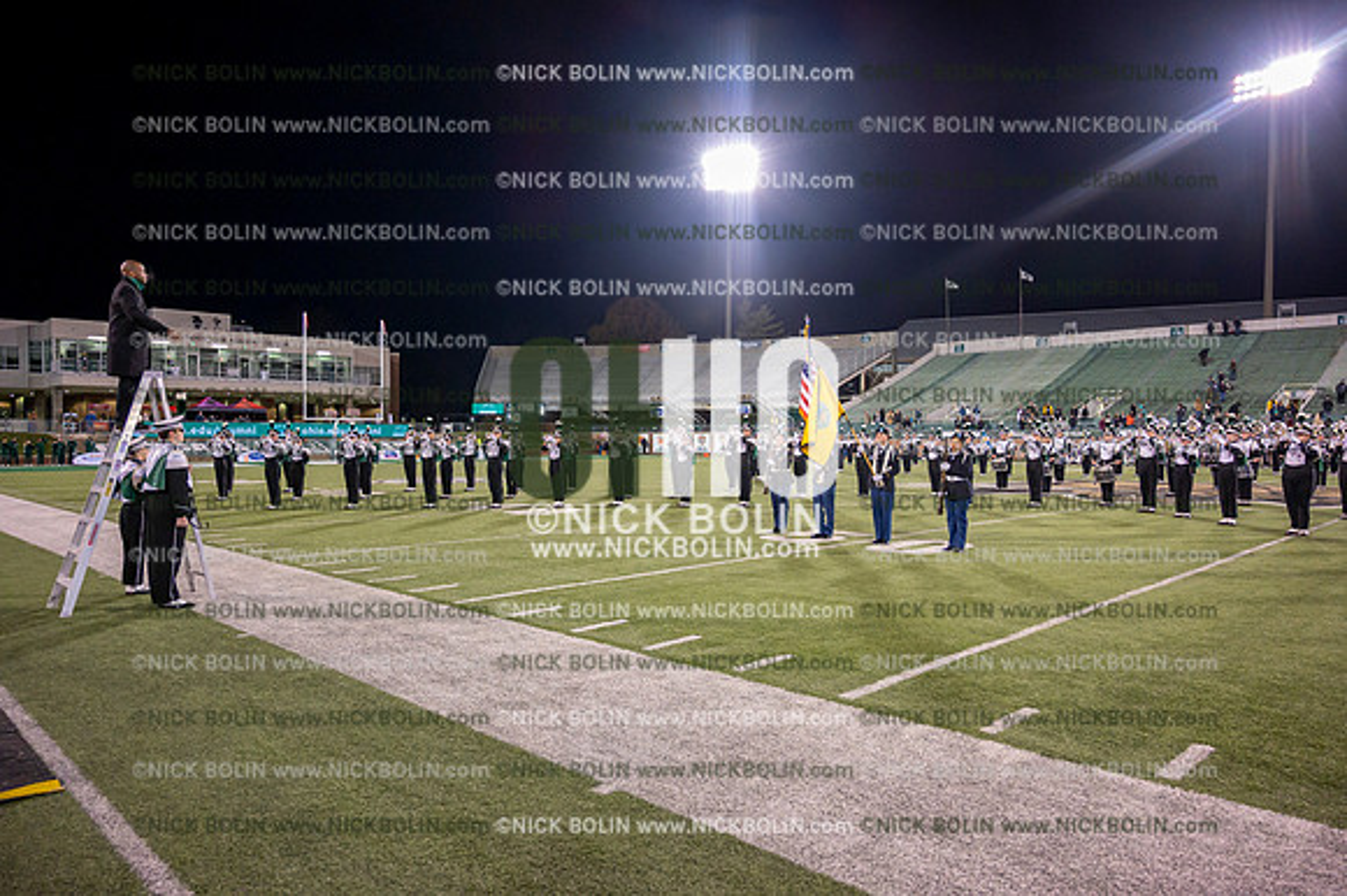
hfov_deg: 73.8
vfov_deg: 53.1
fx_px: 897
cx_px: 674
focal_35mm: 24
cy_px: 448
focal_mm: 24
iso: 5000
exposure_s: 1/640
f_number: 4.5
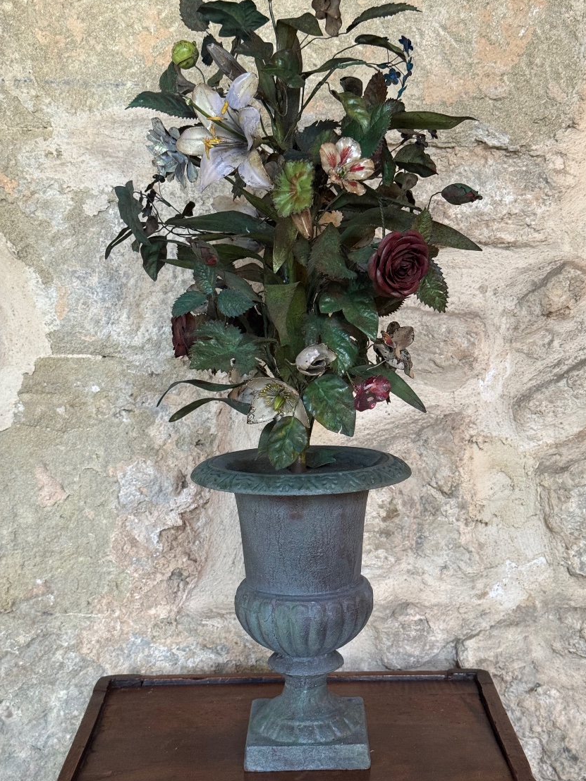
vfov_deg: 36.8
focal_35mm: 52
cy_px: 405
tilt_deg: -7.0
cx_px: 316
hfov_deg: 28.0
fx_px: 1174
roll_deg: -1.9
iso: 200
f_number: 1.78
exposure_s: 1/33
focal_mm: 6.76
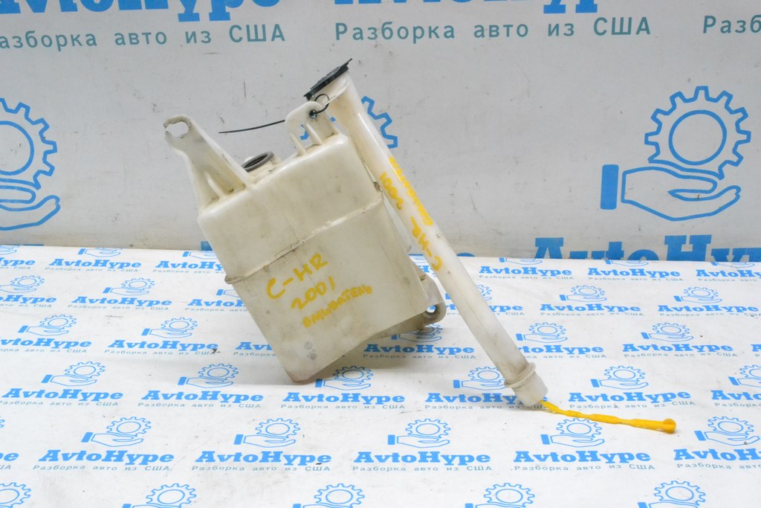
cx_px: 380
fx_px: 1015
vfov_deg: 28.1
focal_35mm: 48
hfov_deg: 41.1
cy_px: 254
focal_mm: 32
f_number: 13
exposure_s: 1/100
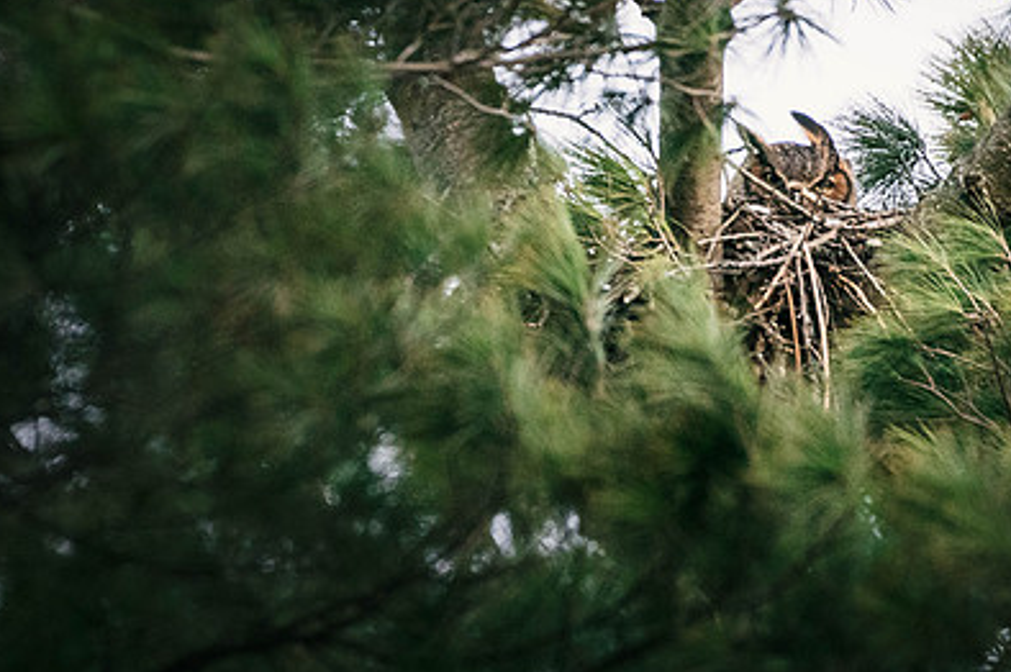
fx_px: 39788
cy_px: 497
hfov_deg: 1.5
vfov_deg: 1.0
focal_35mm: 1418
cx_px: 483
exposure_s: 1/250
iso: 1600
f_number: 5.6
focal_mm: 500
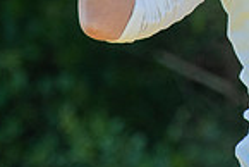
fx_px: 18299
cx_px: 445
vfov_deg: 0.5
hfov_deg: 0.8
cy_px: -151
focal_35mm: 2643
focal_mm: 440
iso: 800
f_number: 5.6
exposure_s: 1/1250
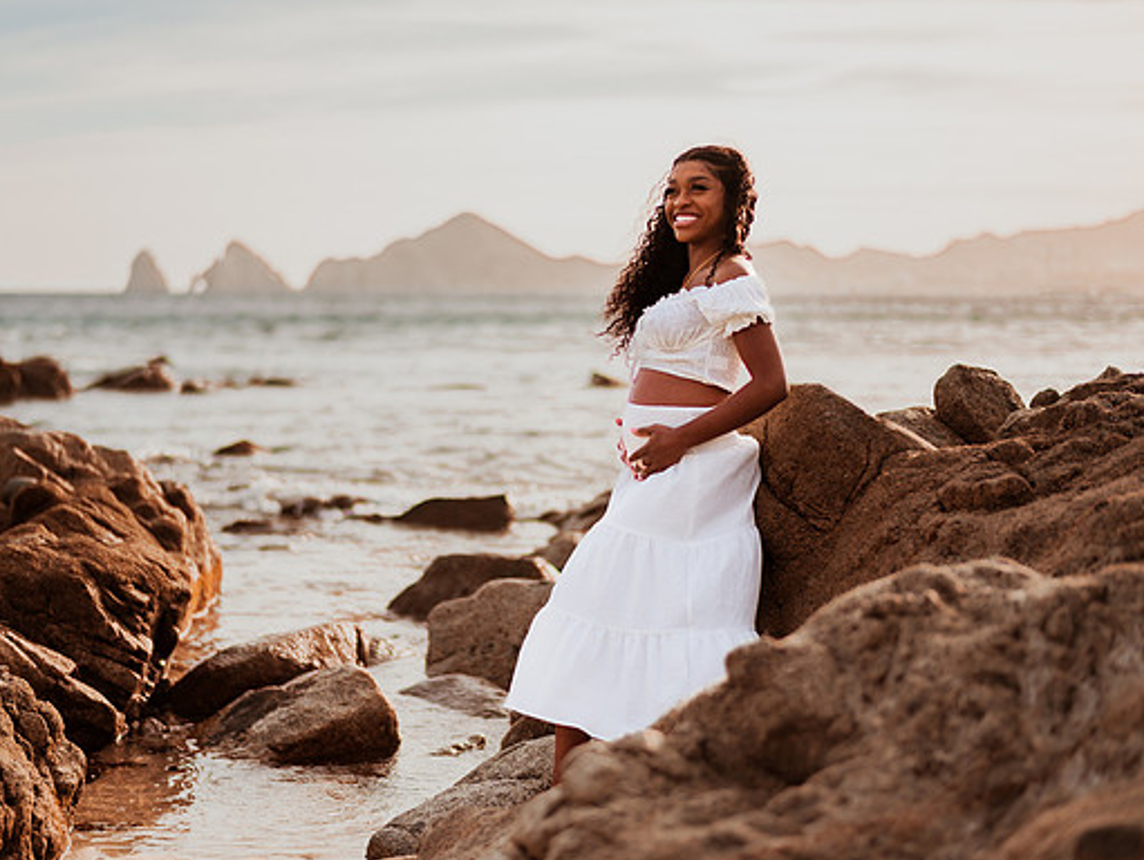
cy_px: 430
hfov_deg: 30.2
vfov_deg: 23.0
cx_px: 524
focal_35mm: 64
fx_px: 2117
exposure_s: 1/6400
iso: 125
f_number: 1.4
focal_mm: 58
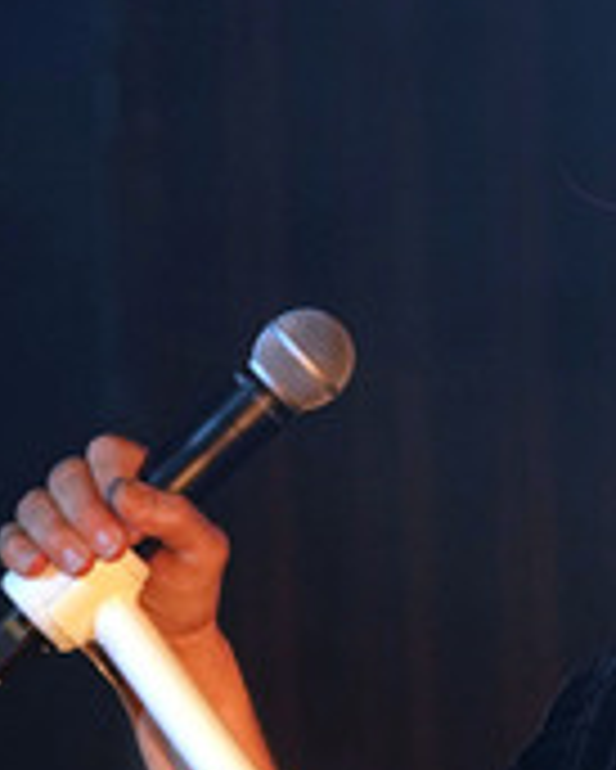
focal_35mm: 299
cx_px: 708
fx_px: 6808
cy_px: 648
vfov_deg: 6.5
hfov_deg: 5.2
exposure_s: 1/320
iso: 1600
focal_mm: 121
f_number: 5.6
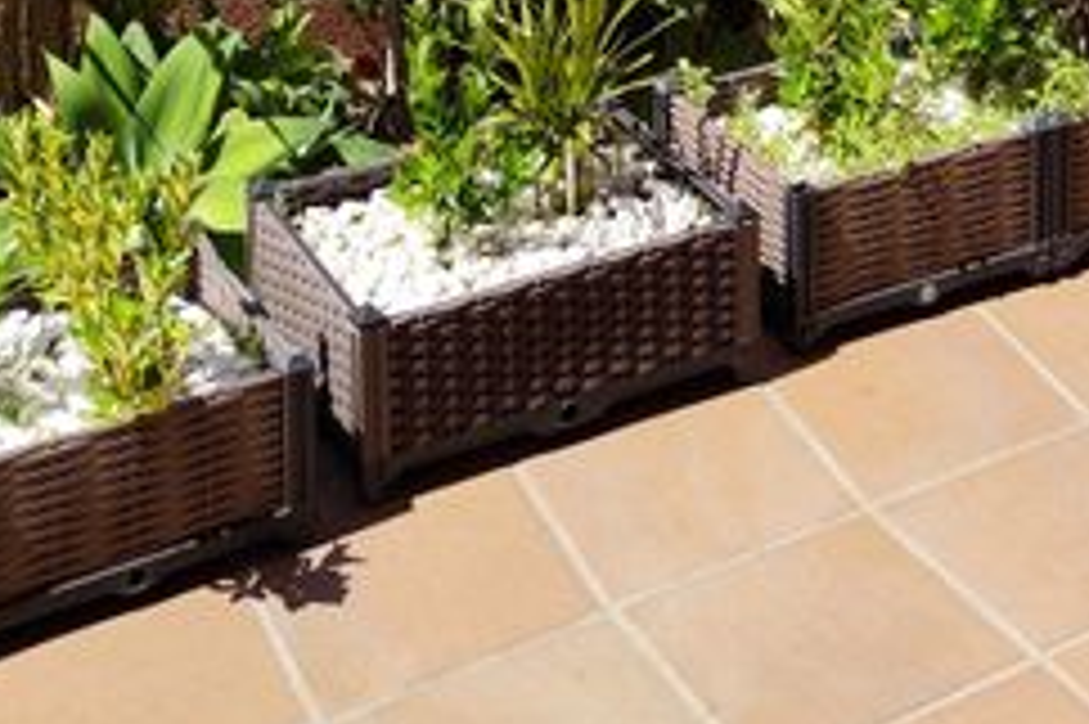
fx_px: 2388
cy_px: -742
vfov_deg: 14.3
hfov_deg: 25.4
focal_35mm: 79
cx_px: 819
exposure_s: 1/926
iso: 50
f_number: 1.65
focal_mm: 6.19
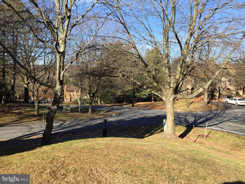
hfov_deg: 61.7
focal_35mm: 29
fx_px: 205
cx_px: 122
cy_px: 92
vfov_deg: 48.2
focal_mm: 4.15
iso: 32
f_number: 2.2
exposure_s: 1/1014
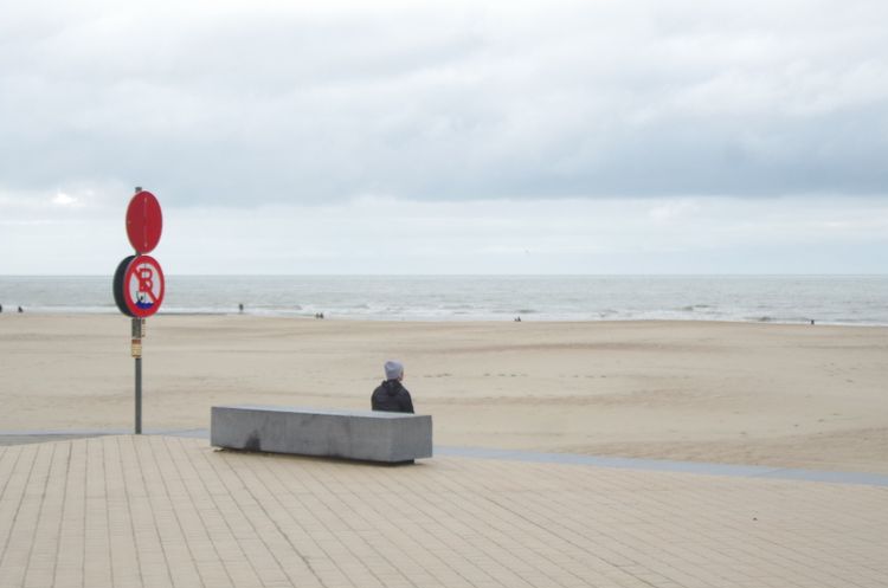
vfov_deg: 24.1
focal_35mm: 56
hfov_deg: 35.7
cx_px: 393
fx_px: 1379
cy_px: 239
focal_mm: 28
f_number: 6.3
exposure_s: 1/250
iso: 800
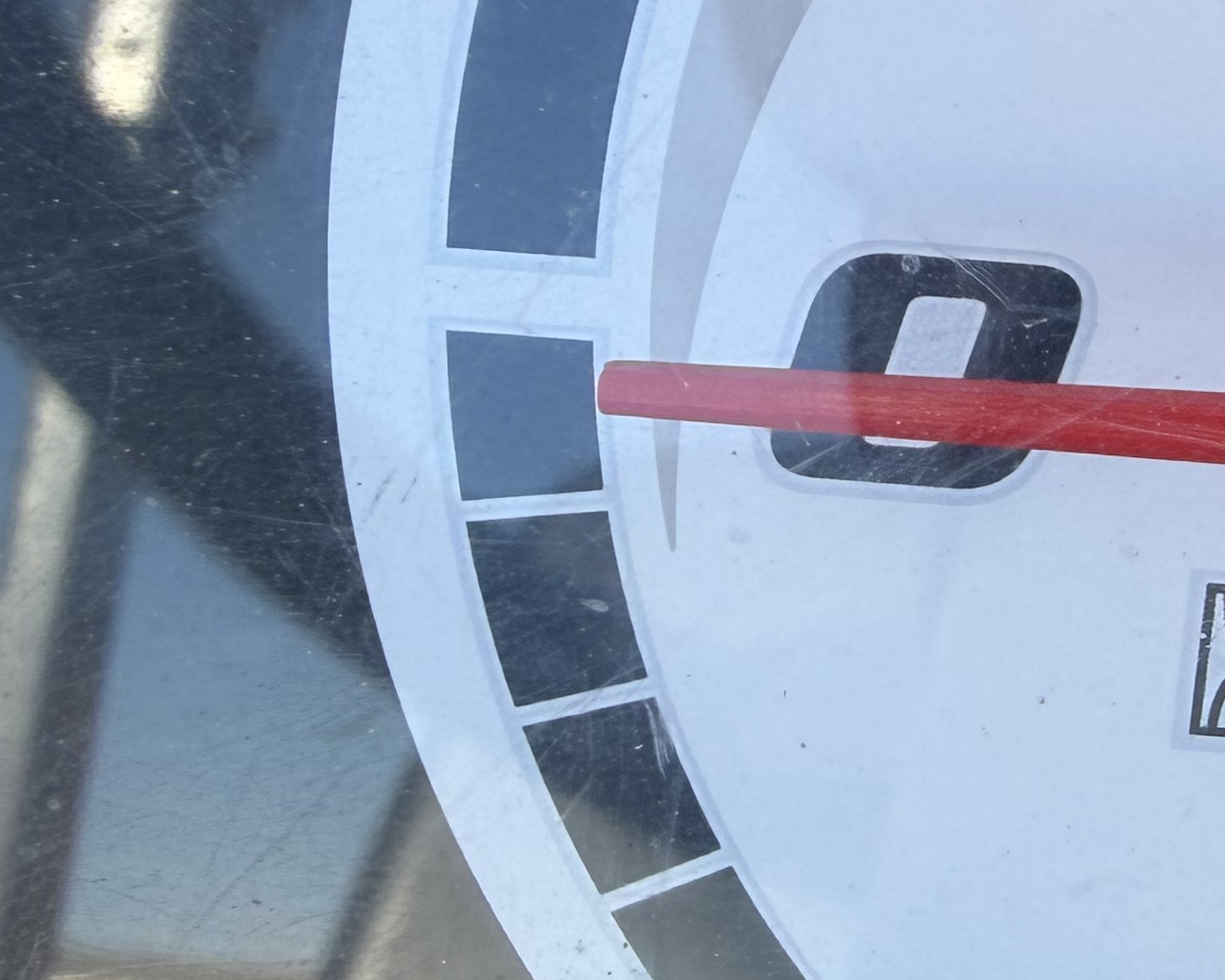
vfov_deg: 20.9
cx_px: 1062
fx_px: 2646
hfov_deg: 25.4
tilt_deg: -60.5
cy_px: 354
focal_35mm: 73
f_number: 2.2
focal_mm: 2.22
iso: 50
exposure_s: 1/363
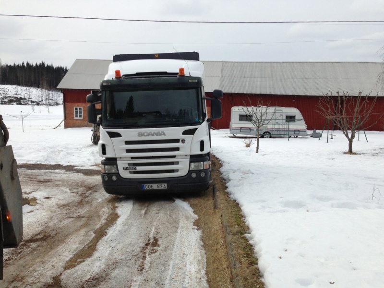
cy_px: 144
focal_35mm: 33
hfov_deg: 55.4
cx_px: 192
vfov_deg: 42.9
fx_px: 366
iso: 50
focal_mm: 4.13
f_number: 2.4
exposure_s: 1/1427
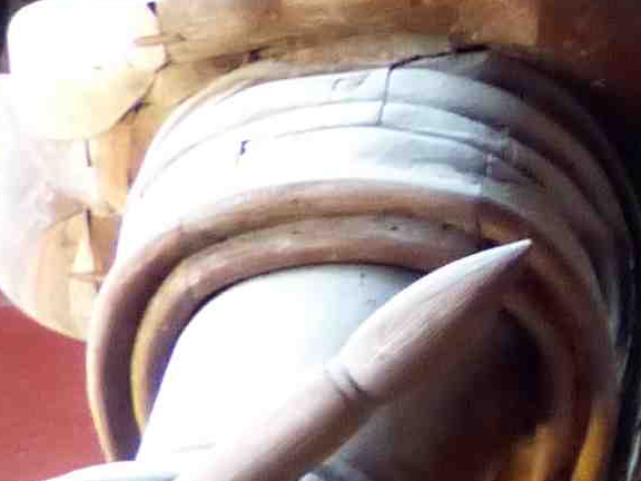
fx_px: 7592
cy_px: -478
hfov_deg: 4.7
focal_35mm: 410
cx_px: 1462
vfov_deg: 3.6
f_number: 2.8
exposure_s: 1/10
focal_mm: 10.1
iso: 400
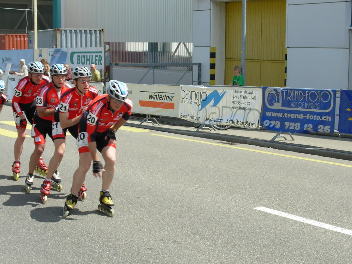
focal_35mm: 64
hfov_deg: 30.3
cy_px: 132
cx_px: 176
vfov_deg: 22.9
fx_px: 651
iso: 50
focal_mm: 10.5
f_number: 5.8
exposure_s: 1/322
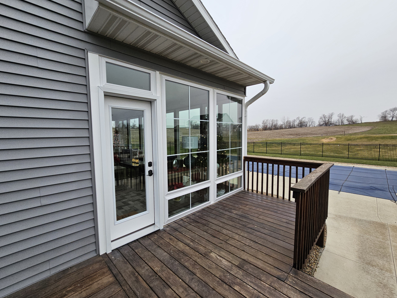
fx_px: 161
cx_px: 190
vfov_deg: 85.7
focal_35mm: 14
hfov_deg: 102.0
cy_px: 147
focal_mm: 2.2
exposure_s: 1/181
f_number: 2.2
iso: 50
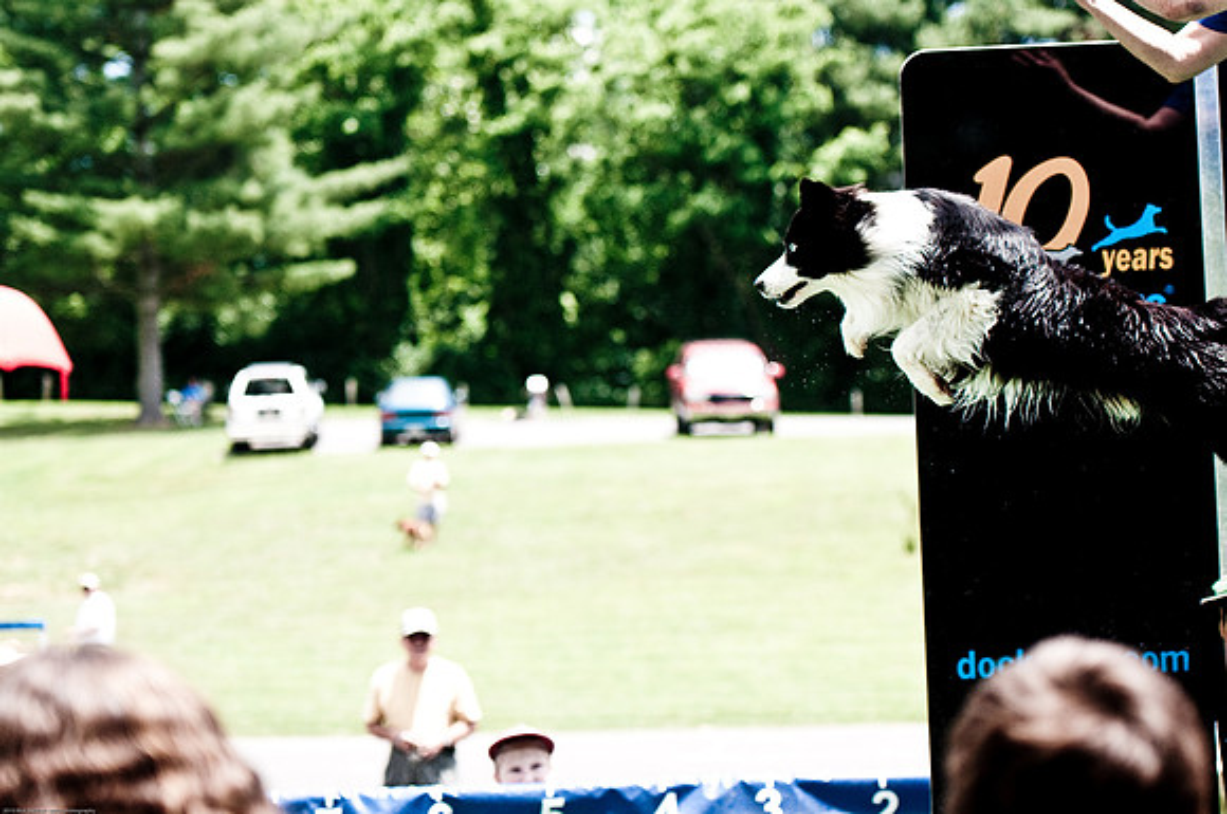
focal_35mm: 105
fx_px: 3574
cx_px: 614
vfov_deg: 13.0
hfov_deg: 19.5
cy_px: 407
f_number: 2.8
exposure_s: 1/2500
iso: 200
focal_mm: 70
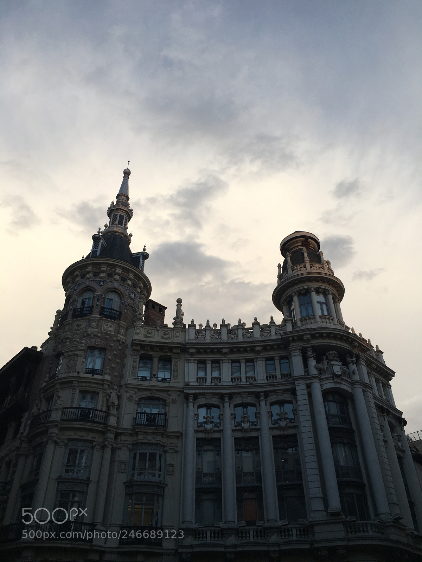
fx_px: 471
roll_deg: +0.1
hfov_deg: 48.2
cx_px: 211
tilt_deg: +39.1
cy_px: 281
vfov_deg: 61.7
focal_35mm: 29
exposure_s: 1/368
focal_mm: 4.15
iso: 25
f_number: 2.2
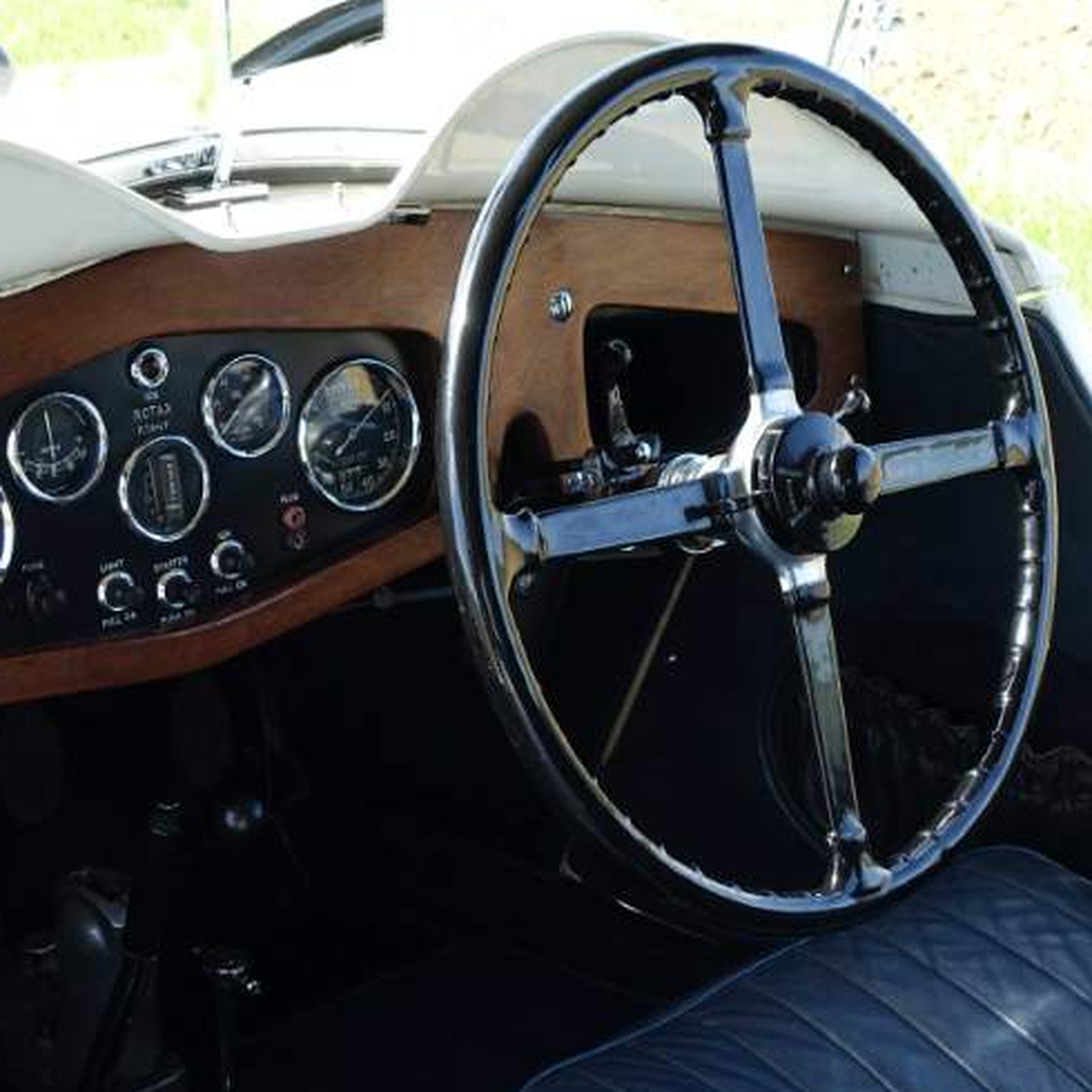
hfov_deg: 26.8
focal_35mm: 64
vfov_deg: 26.8
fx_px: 2284
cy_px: 657
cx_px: 381
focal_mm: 11.69
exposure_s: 1/100
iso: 125
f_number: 4
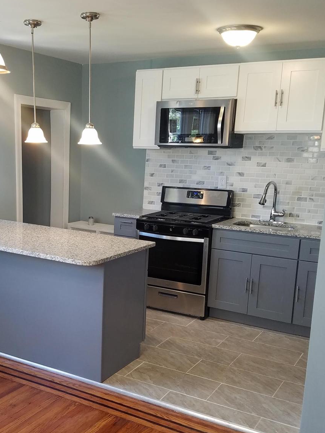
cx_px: 126
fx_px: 438
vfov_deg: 52.5
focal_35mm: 35
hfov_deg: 40.5
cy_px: 246
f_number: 1.7
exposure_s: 1/60
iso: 64
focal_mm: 4.2
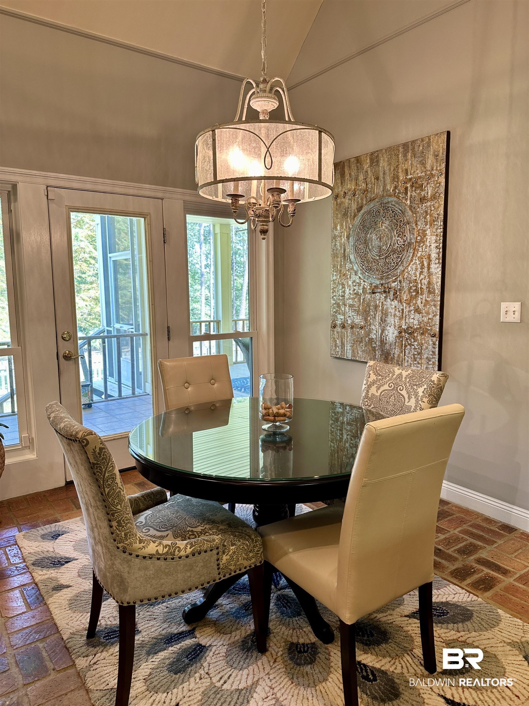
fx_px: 489
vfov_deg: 71.6
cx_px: 264
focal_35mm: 24
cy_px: 353
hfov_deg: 56.8
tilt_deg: -8.6
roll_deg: -0.1
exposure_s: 1/60
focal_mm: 6.86
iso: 125
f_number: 1.78
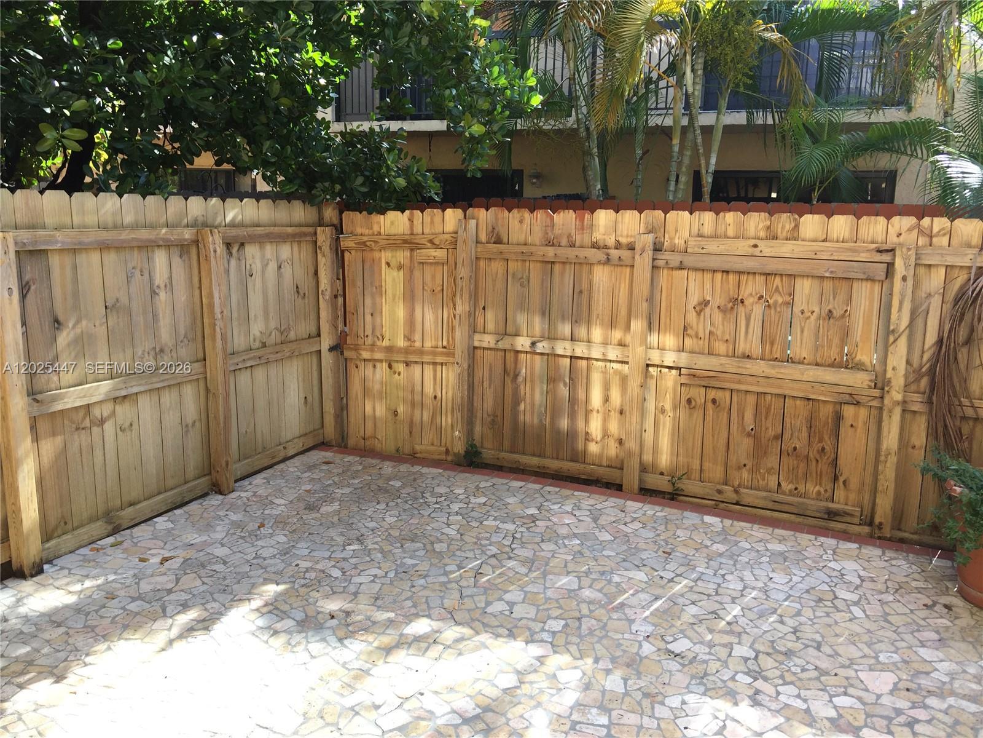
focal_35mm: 29
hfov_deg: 61.7
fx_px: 824
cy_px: 369
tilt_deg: -10.9
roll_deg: -0.4
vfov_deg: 48.2
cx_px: 492
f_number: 2.2
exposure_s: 1/306
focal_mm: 4.15
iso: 32
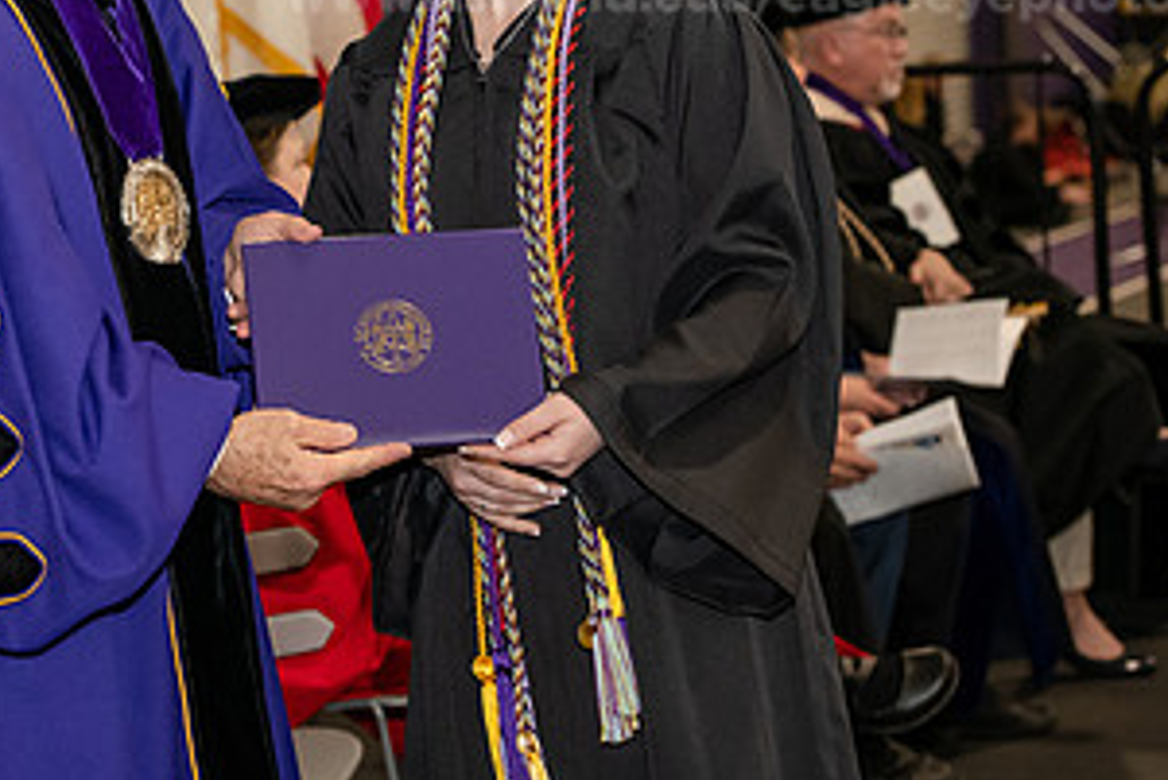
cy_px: 76
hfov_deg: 15.0
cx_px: 109
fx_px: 4382
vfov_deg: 10.1
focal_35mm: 135
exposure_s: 1/200
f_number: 5
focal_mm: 70
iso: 2500
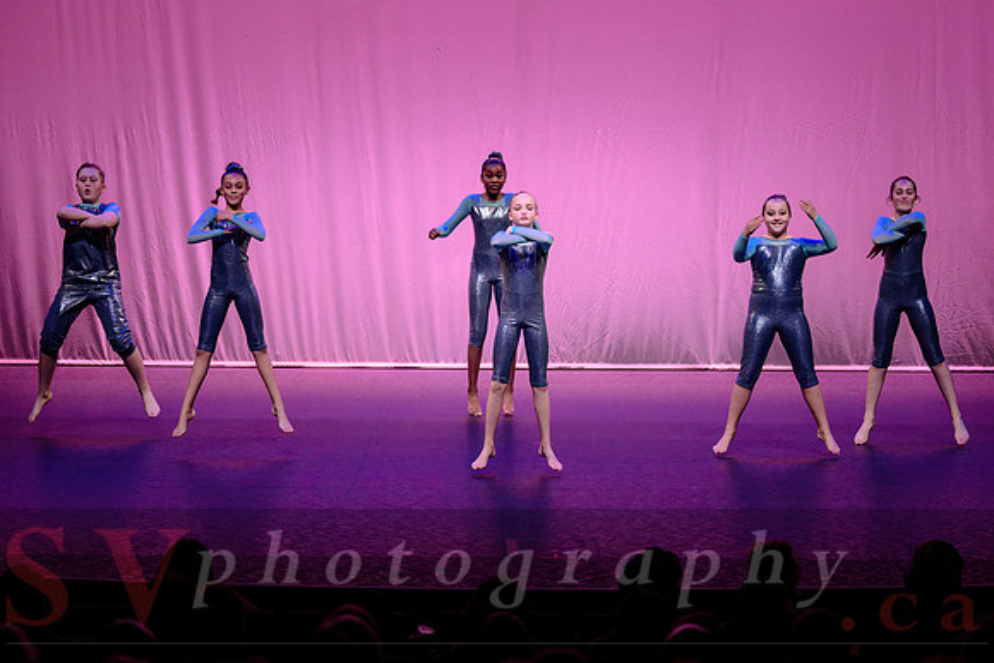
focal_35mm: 112
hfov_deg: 18.3
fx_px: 3087
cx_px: 540
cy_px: 232
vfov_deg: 12.2
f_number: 2.8
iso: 1600
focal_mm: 86
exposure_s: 1/400
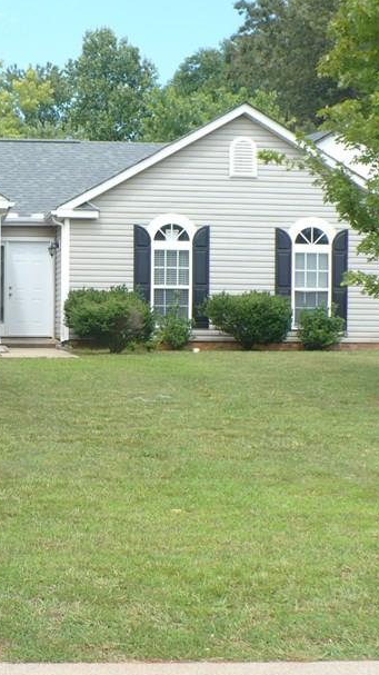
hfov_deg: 17.3
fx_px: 1216
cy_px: 389
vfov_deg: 31.0
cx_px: 2
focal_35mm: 68
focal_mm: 6.1
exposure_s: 1/640
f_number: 2.8
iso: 100
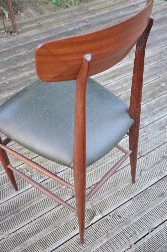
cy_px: 126
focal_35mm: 38
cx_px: 84
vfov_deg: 51.3
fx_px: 262
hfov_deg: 35.4
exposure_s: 1/15
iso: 250
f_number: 4
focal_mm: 25
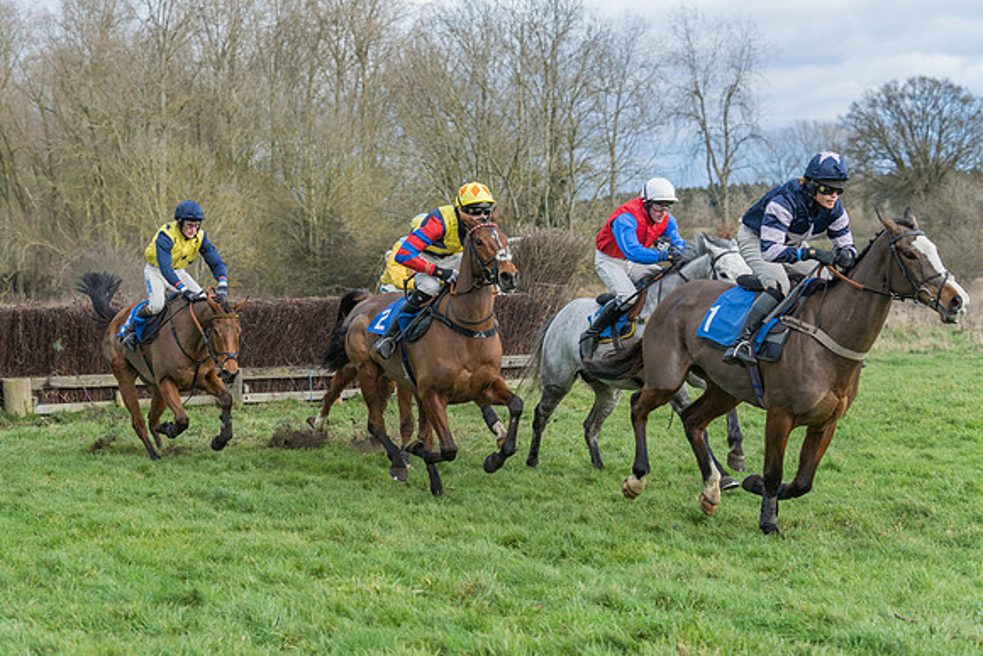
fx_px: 2110
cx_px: 446
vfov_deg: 17.7
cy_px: 317
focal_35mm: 77
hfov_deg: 26.2
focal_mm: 70
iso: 800
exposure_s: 1/1000
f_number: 4
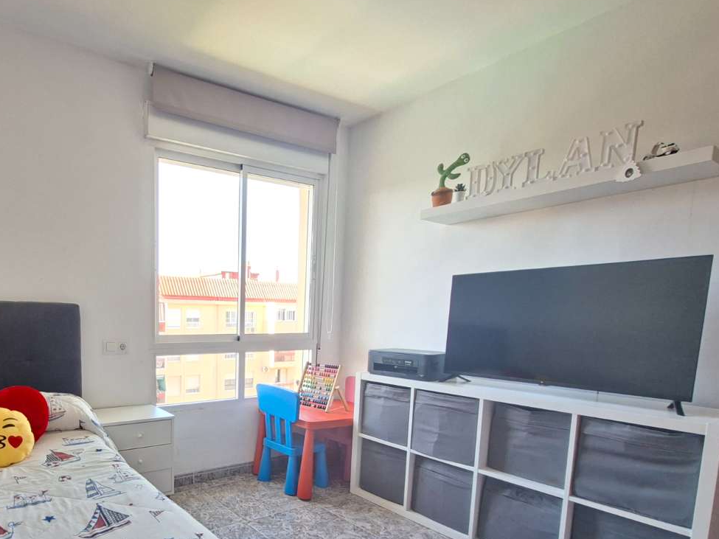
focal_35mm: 20
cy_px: 368
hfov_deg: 76.5
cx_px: 190
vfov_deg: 63.9
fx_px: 415
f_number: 2.2
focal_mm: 1.74
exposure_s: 1/40
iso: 80
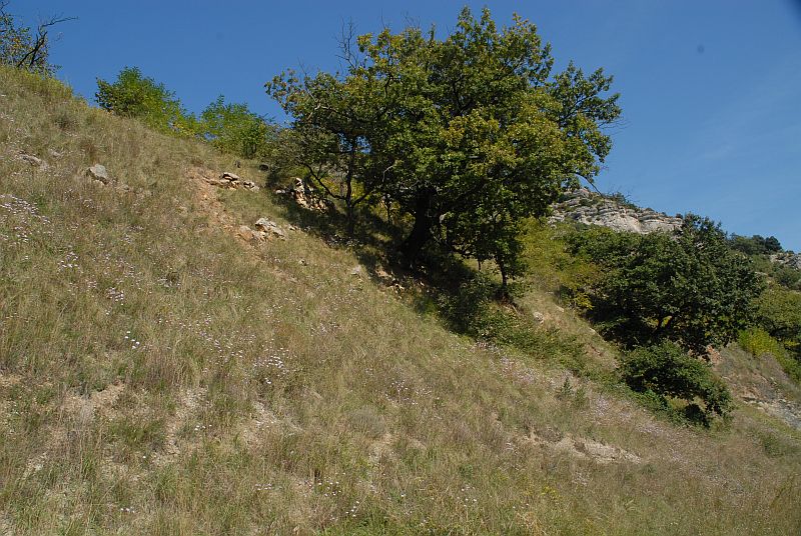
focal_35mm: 27
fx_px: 602
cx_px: 400
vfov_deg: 48.1
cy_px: 268
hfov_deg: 67.3
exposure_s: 1/180
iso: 200
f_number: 10
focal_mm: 18
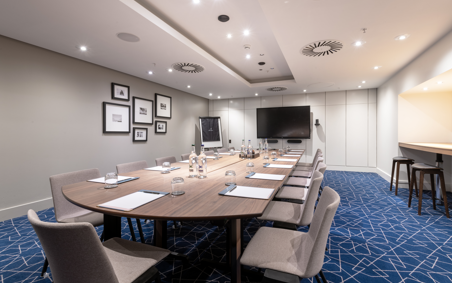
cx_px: 235
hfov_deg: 94.3
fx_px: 209
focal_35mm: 17
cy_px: 139
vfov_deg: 68.0
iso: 100
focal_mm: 16
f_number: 16
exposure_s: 5
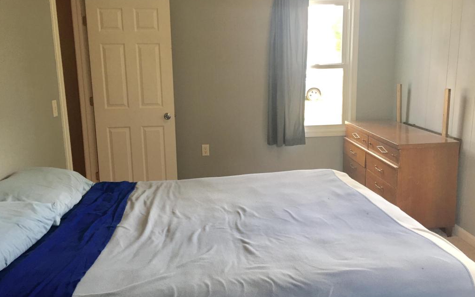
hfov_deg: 61.2
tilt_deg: -9.3
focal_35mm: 31
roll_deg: +0.8
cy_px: 144
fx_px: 401
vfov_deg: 40.6
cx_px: 237
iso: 40
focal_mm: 4.15
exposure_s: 1/30
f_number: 2.2
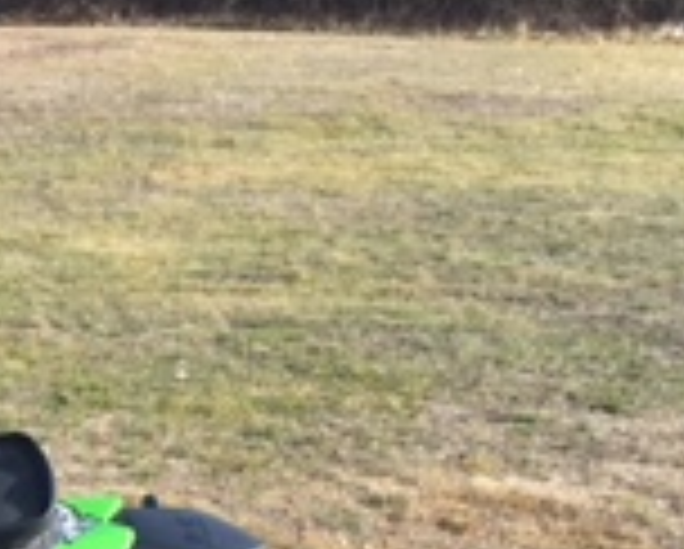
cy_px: 770
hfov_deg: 14.8
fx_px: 2412
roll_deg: -1.6
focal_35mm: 119
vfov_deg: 12.5
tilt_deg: -19.3
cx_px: -400
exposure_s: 1/447
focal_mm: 4.15
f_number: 2.2
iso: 25
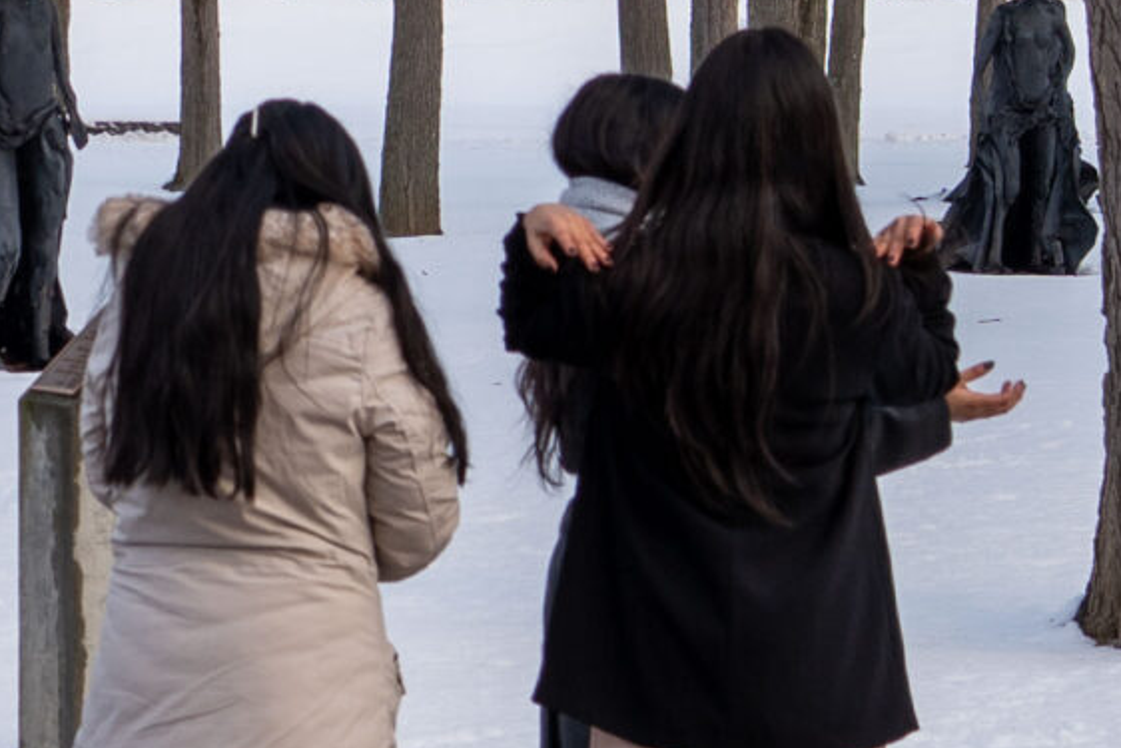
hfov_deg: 9.9
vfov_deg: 6.7
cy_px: 33
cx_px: -277
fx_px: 6385
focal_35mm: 205
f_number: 5.6
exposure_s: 1/125
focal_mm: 30
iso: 100
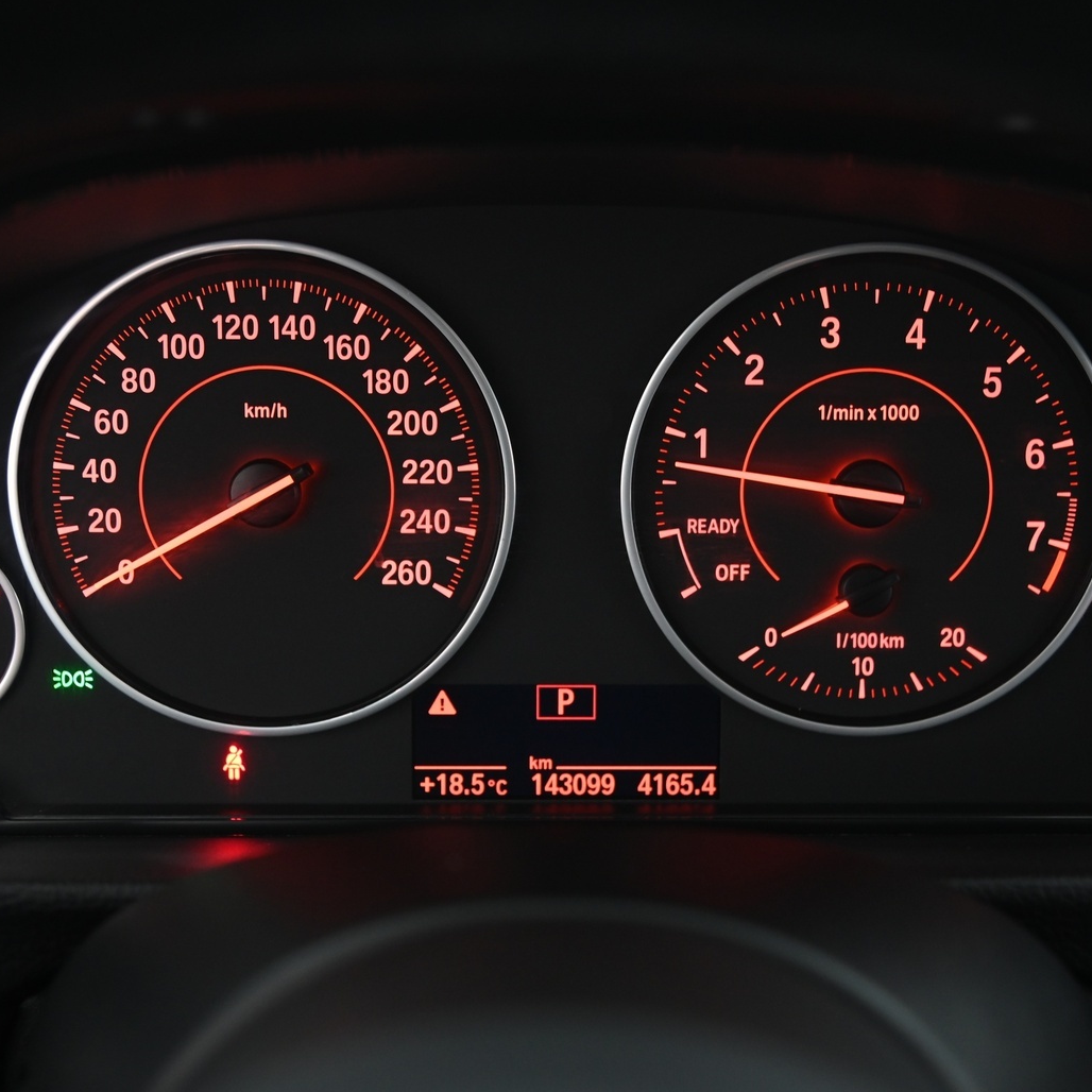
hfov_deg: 33.4
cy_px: 544
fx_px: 1820
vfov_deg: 33.4
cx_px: 560
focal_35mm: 51
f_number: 4
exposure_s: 1/15
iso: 2000
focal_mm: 38
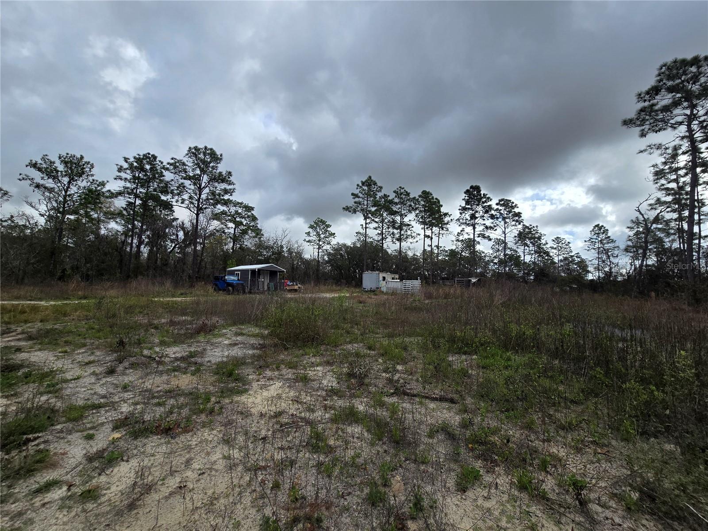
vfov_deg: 89.9
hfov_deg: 106.2
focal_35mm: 13
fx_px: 266
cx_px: 354
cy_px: 266
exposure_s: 1/1814
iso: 50
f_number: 2.2
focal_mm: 2.2
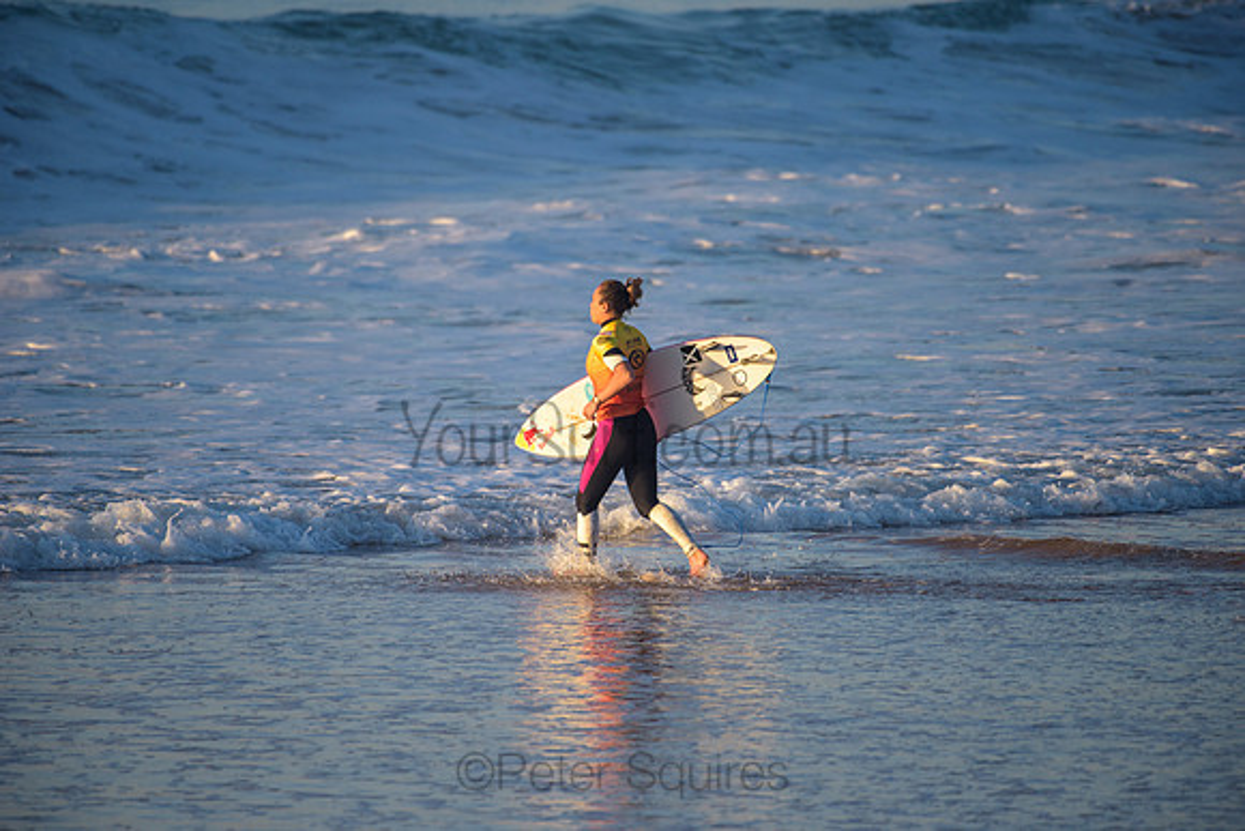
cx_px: 622
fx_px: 17295
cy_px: 416
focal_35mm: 500
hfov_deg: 4.1
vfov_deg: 2.8
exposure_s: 1/1250
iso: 320
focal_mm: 500
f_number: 5.6
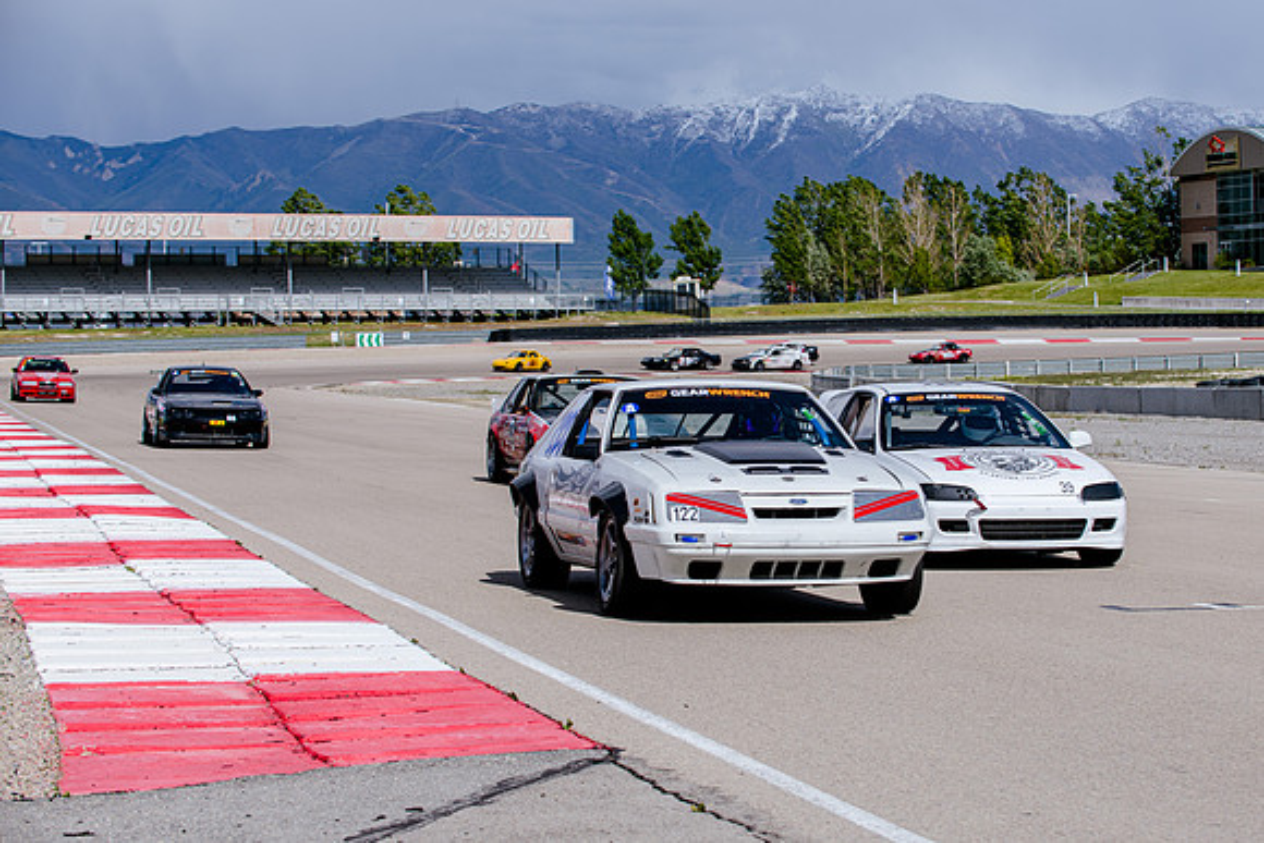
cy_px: 422
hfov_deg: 20.1
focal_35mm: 101
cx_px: 773
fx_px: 3562
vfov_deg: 13.5
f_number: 6.3
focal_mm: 82
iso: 100
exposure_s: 1/640
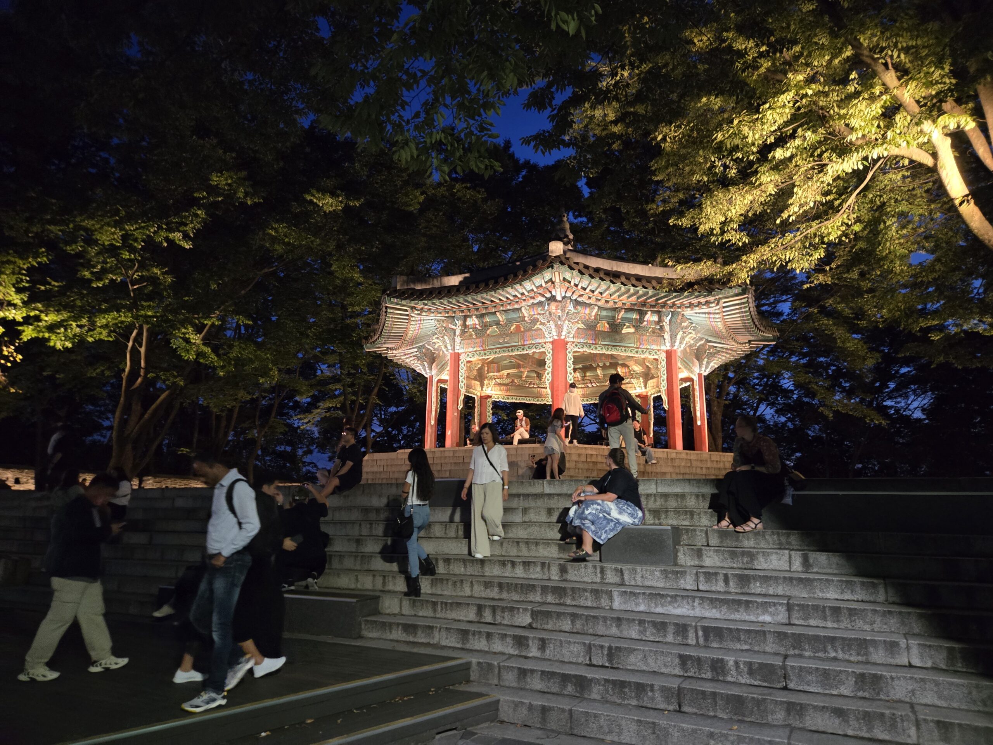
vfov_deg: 58.9
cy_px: 372
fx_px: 660
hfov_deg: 73.9
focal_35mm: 23
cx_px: 496
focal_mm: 5.4
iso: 1000
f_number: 1.8
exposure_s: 1/60
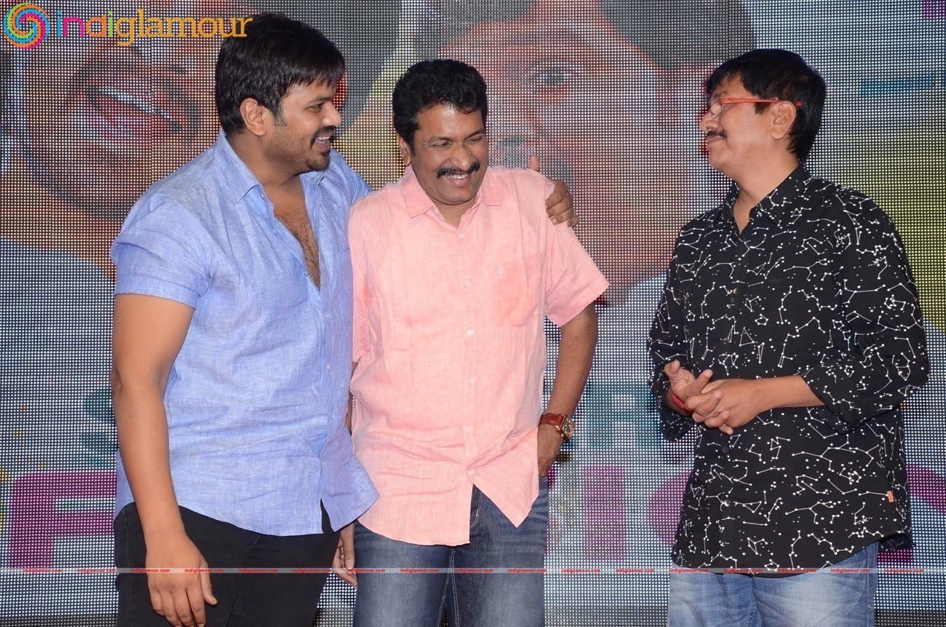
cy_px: 314
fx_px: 2281
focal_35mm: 87
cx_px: 473
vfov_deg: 15.6
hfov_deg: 23.4
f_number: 6.3
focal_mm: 58
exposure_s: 1/125
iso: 400
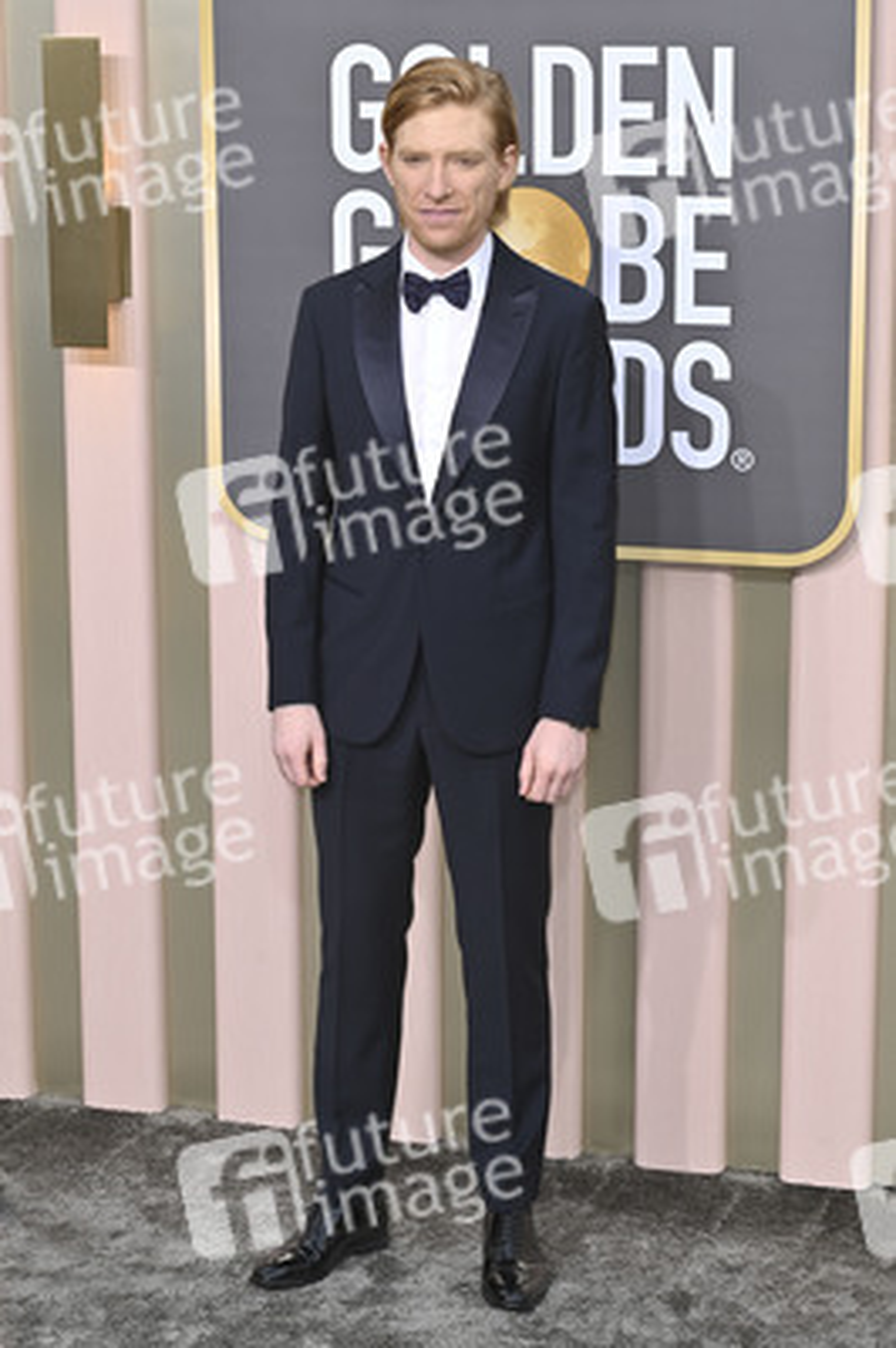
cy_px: 674
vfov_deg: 25.1
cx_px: 448
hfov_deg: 16.8
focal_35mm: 81
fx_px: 3029
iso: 320
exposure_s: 1/200
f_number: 8
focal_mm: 81
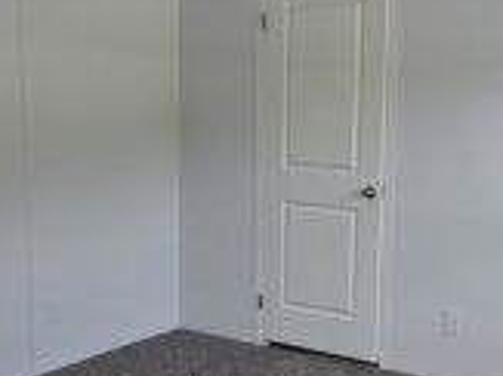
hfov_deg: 38.4
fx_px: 697
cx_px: 395
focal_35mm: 48
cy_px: 228
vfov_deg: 30.1
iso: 50
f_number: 2.2
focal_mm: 2.2
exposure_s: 1/137
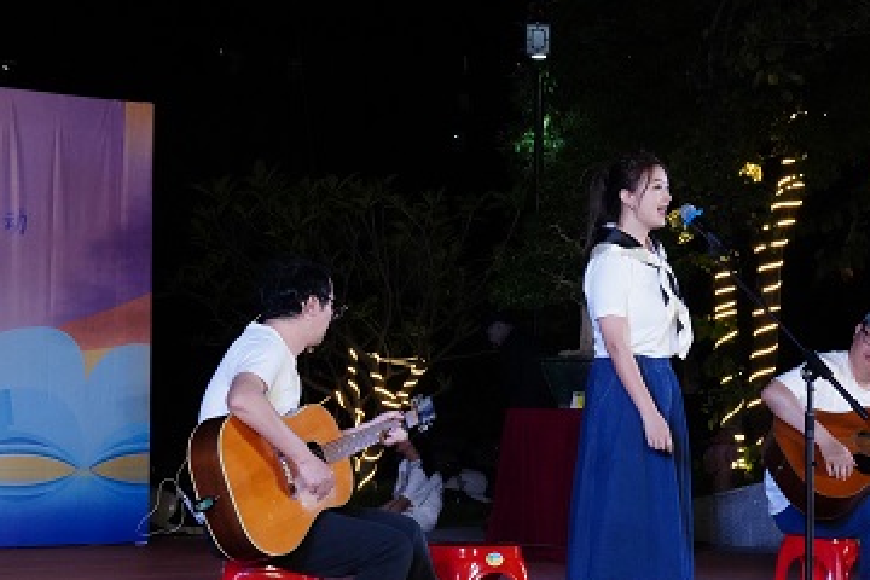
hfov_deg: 18.4
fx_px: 2682
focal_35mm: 111
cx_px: 602
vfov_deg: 12.3
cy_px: 323
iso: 12800
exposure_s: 1/250
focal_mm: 80
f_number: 22
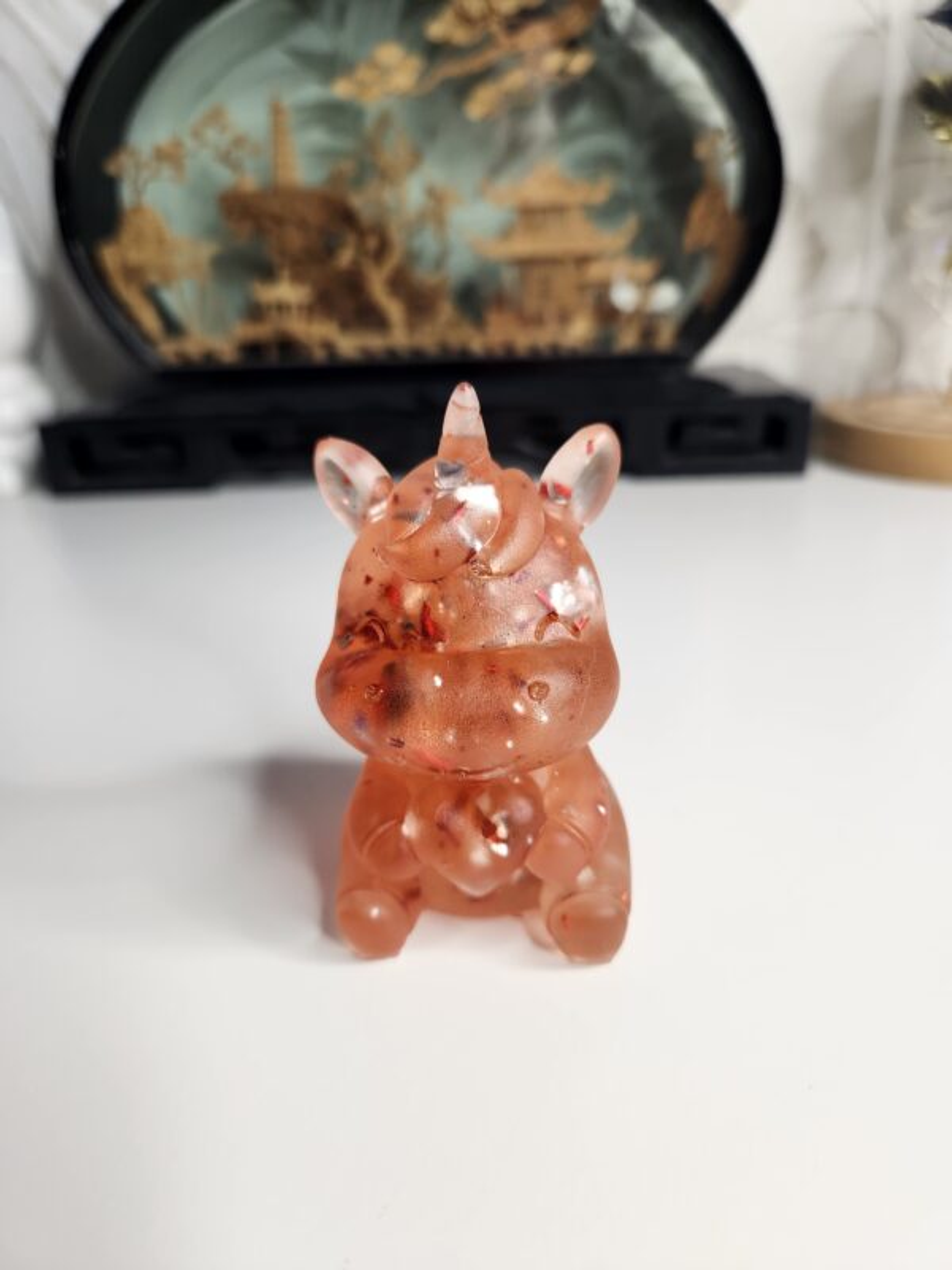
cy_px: 635
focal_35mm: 23
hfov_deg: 58.9
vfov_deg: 73.9
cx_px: 476
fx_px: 843
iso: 100
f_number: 1.8
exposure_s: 1/100
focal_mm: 5.4
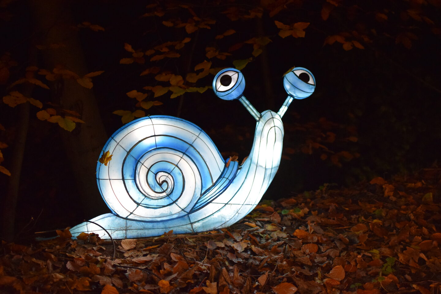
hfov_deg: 37.9
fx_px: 643
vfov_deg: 25.8
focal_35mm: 52
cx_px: 220
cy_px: 147
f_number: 2
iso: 2500
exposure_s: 1/500
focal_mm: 35
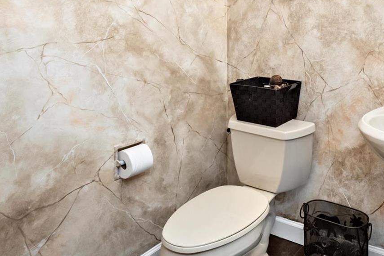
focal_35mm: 30
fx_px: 320
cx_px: 302
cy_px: 33
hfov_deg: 57.7
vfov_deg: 40.8
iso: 800
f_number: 8
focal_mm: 8
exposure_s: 1
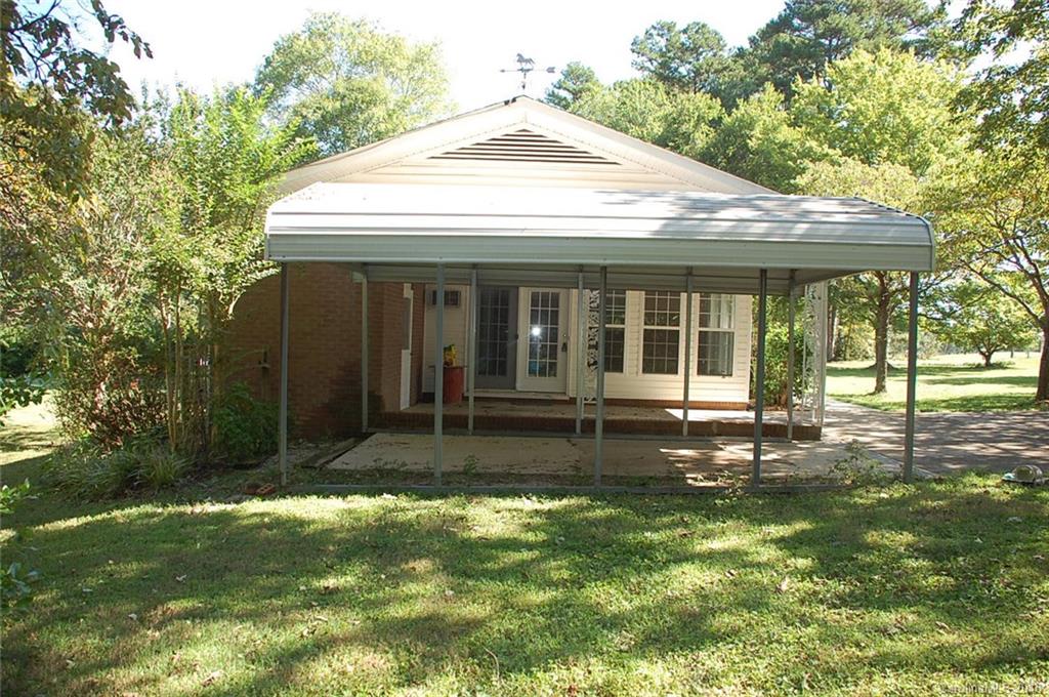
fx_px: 786
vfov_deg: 47.8
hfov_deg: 67.4
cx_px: 524
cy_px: 348
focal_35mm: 27
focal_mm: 18
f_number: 3.5
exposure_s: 1/400
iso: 400
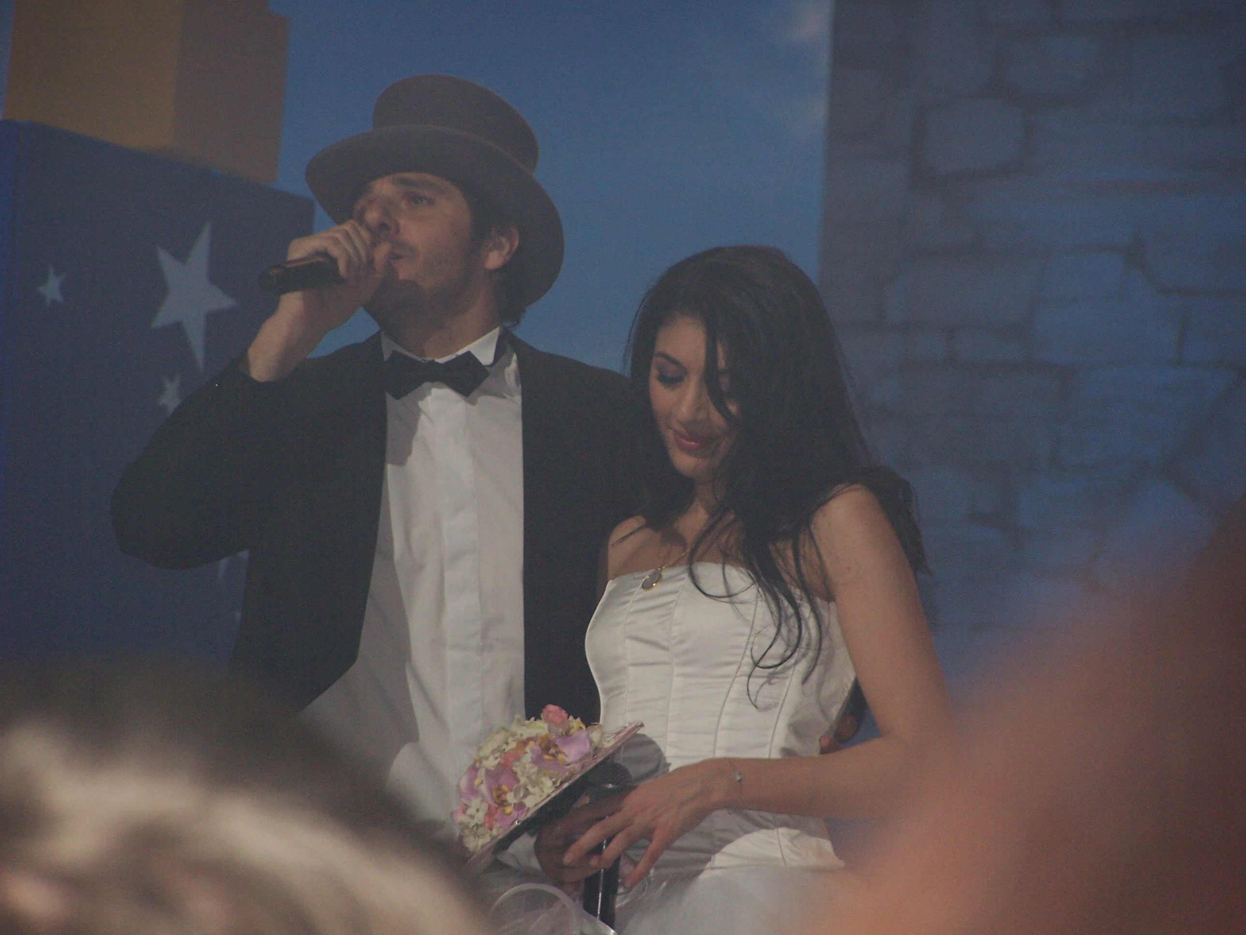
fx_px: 9287
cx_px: 623
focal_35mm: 258
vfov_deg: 5.8
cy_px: 468
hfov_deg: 7.7
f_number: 3.6
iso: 140
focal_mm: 42.8
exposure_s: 1/180
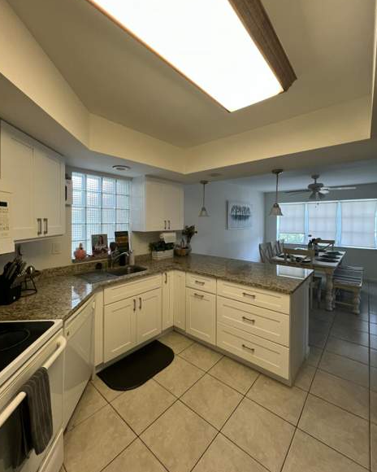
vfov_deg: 100.6
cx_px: 185
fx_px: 195
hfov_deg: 88.0
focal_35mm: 14
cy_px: 224
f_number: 1.8
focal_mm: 1.57
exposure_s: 1/120
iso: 200
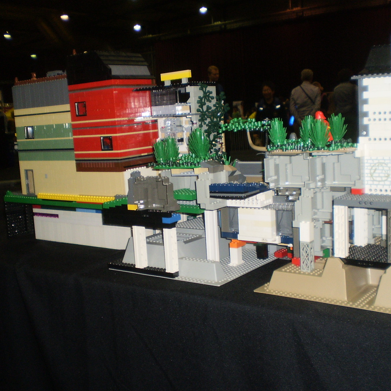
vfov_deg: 39.2
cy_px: 197
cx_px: 203
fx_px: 550
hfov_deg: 39.2
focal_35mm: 43
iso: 125
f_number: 3.1
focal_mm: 6.3
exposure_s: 1/30
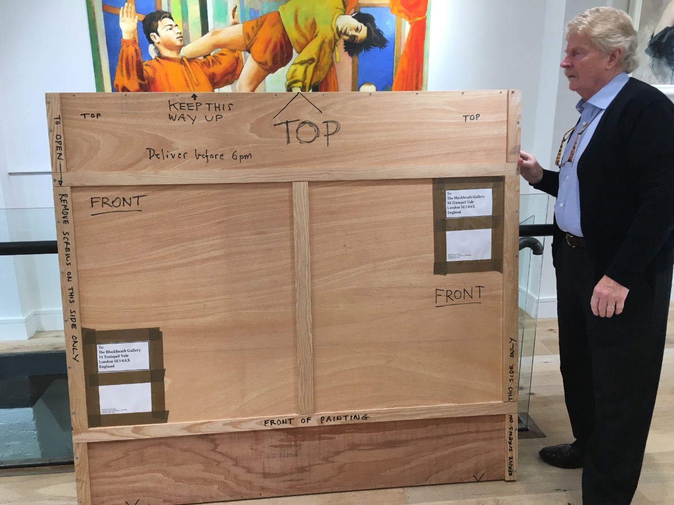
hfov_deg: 61.7
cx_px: 337
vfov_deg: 48.2
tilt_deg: -15.8
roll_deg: +0.4
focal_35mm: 29
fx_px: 565
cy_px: 252
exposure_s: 1/33
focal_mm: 4.15
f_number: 2.2
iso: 32
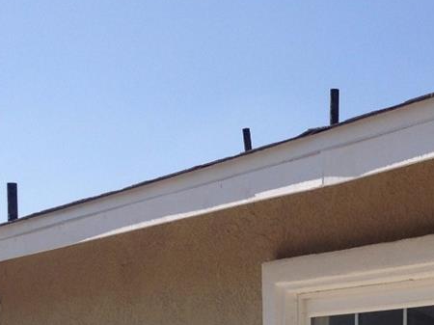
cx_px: 392
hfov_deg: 17.6
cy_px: 437
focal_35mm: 110
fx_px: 1378
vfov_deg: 12.9
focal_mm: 4.12
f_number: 2.4
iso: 50
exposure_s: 1/1938
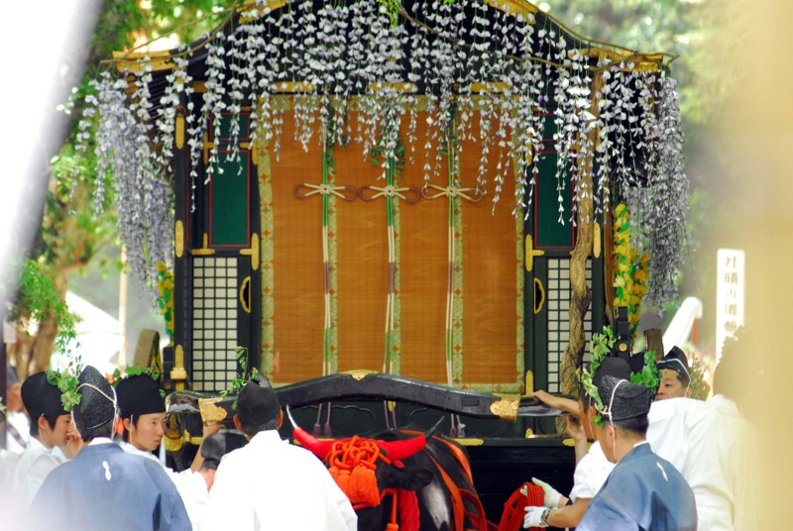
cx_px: 396
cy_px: 266
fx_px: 6618
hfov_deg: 6.9
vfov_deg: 4.6
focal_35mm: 300
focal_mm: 200
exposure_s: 1/90
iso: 640
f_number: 5
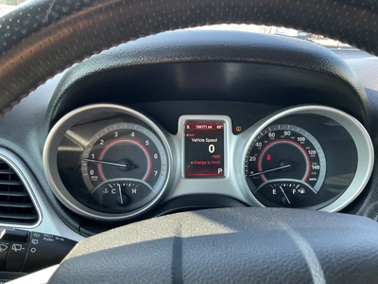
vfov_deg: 49.7
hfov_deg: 63.4
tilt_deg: -21.0
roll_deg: +0.0
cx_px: 189
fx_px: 306
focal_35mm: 28
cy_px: 142
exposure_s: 1/117
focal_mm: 3
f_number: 1.8
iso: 64
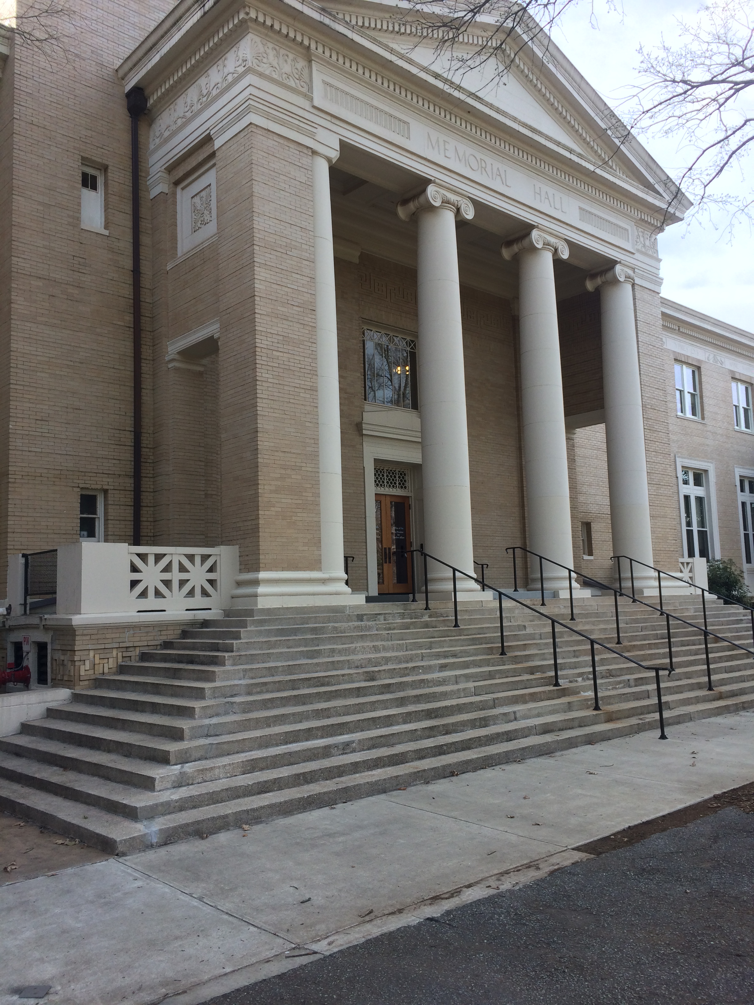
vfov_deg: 61.7
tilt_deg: +6.5
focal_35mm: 29
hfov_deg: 48.2
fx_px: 842
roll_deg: +3.8
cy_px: 502
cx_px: 377
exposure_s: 1/519
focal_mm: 4.15
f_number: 2.2
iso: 32
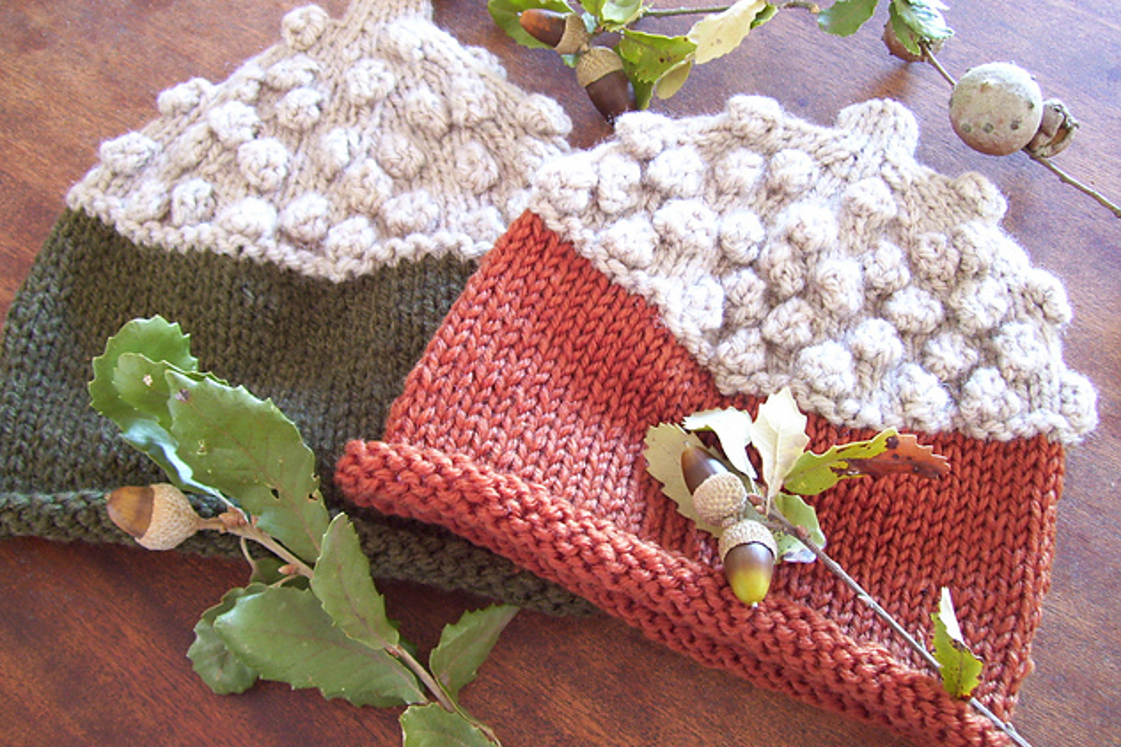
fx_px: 1183
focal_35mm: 38
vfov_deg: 35.0
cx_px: 562
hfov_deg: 50.7
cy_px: 326
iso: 160
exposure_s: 1/10
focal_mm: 6
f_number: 2.7
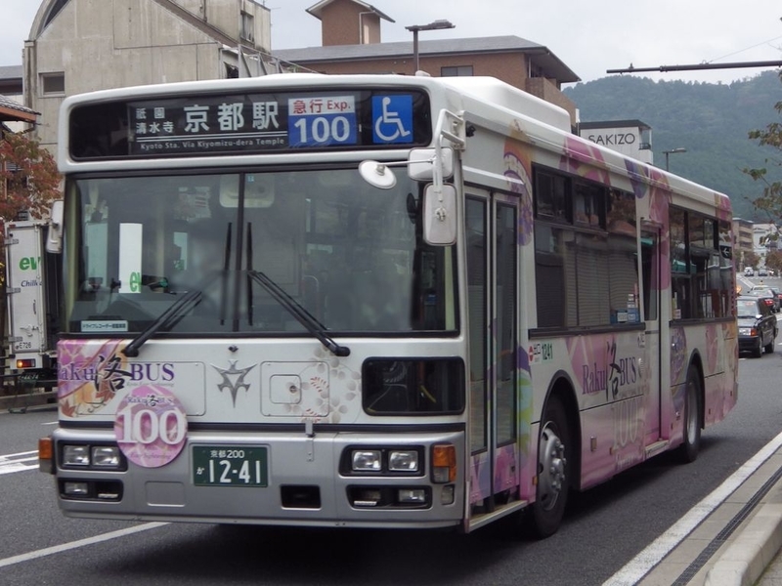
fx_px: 1130
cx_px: 391
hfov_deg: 38.2
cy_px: 293
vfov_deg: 29.1
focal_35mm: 50
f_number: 3.8
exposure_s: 1/250
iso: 100
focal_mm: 9
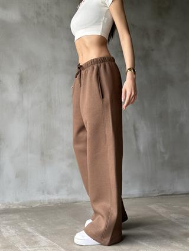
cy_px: 126
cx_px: 94
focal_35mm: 48
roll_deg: -0.8
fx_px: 349
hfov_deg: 30.3
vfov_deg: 39.6
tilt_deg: +2.4
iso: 125
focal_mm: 6.86
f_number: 1.78
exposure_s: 1/62
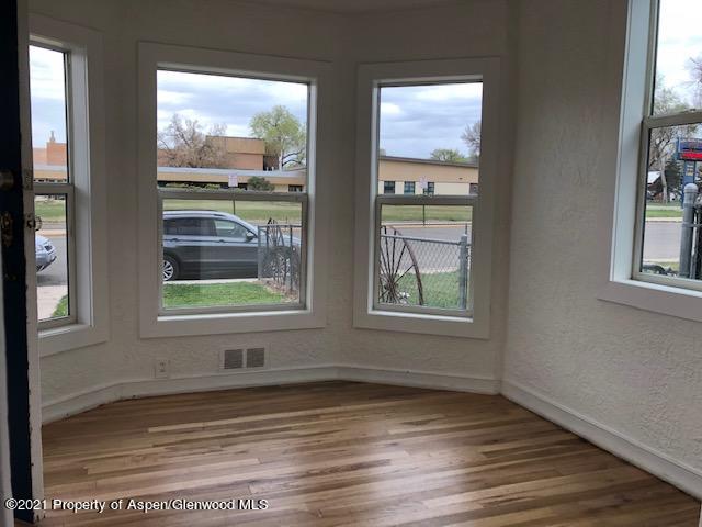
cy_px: 264
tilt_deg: -4.5
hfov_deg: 63.4
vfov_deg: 49.7
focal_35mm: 28
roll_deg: -1.3
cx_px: 351
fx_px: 568
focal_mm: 3.99
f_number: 1.8
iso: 40
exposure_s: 1/120
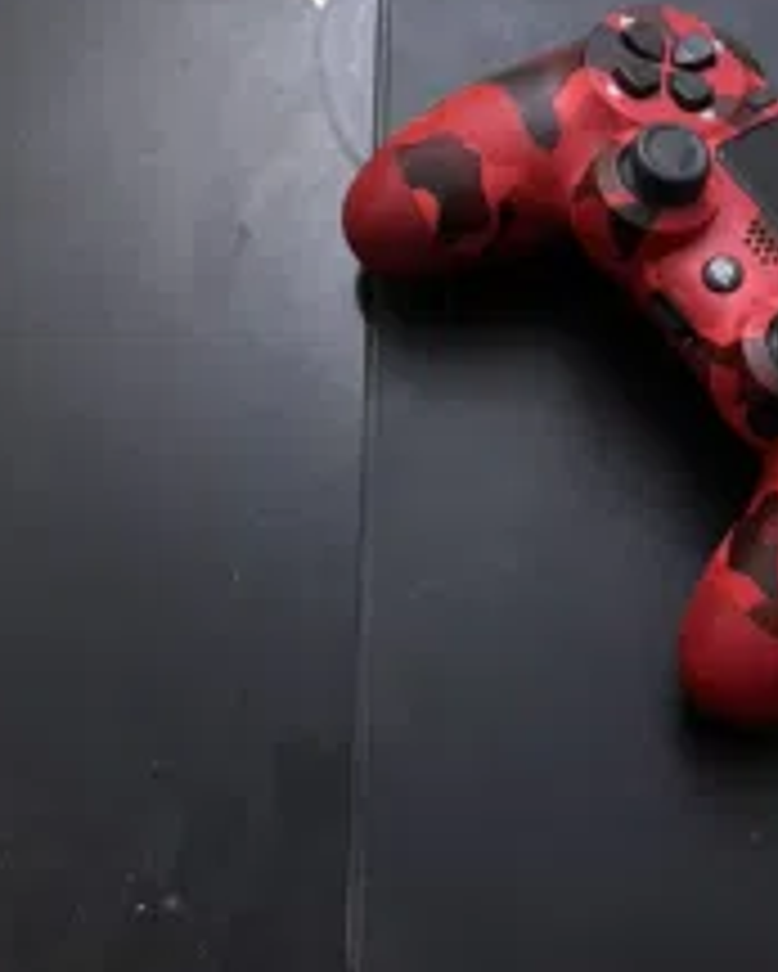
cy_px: 436
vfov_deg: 39.5
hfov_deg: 31.9
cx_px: 508
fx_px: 1352
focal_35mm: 47
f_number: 1.6
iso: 500
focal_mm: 5.1
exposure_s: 1/25
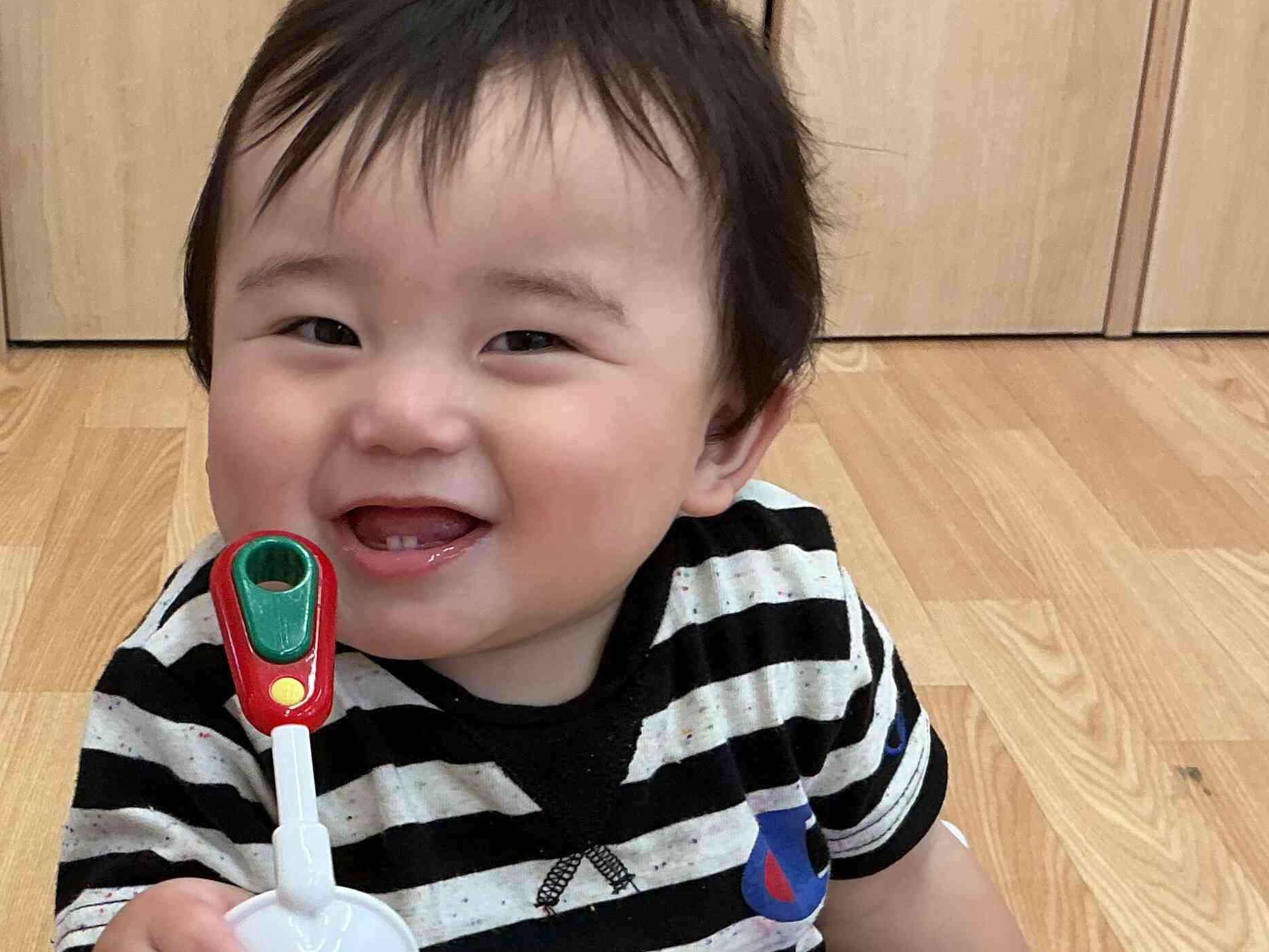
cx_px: 348
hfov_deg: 30.3
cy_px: 834
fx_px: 2310
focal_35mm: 63
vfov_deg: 22.8
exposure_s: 1/120
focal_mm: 3
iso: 64
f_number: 1.8
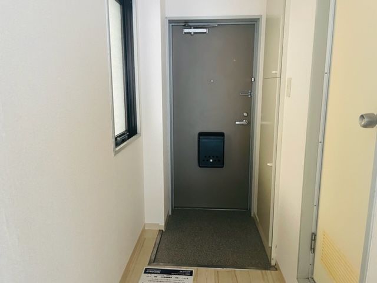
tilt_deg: -9.7
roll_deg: +0.1
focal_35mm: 26
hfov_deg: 67.3
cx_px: 188
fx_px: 283
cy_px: 142
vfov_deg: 53.1
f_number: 1.6
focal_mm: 4.2
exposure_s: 1/42
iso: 500
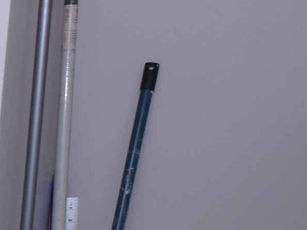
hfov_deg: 11.5
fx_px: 1188
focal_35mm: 134
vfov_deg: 10.8
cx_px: -479
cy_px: 294
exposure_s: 1/30
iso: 250
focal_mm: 18
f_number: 5.6
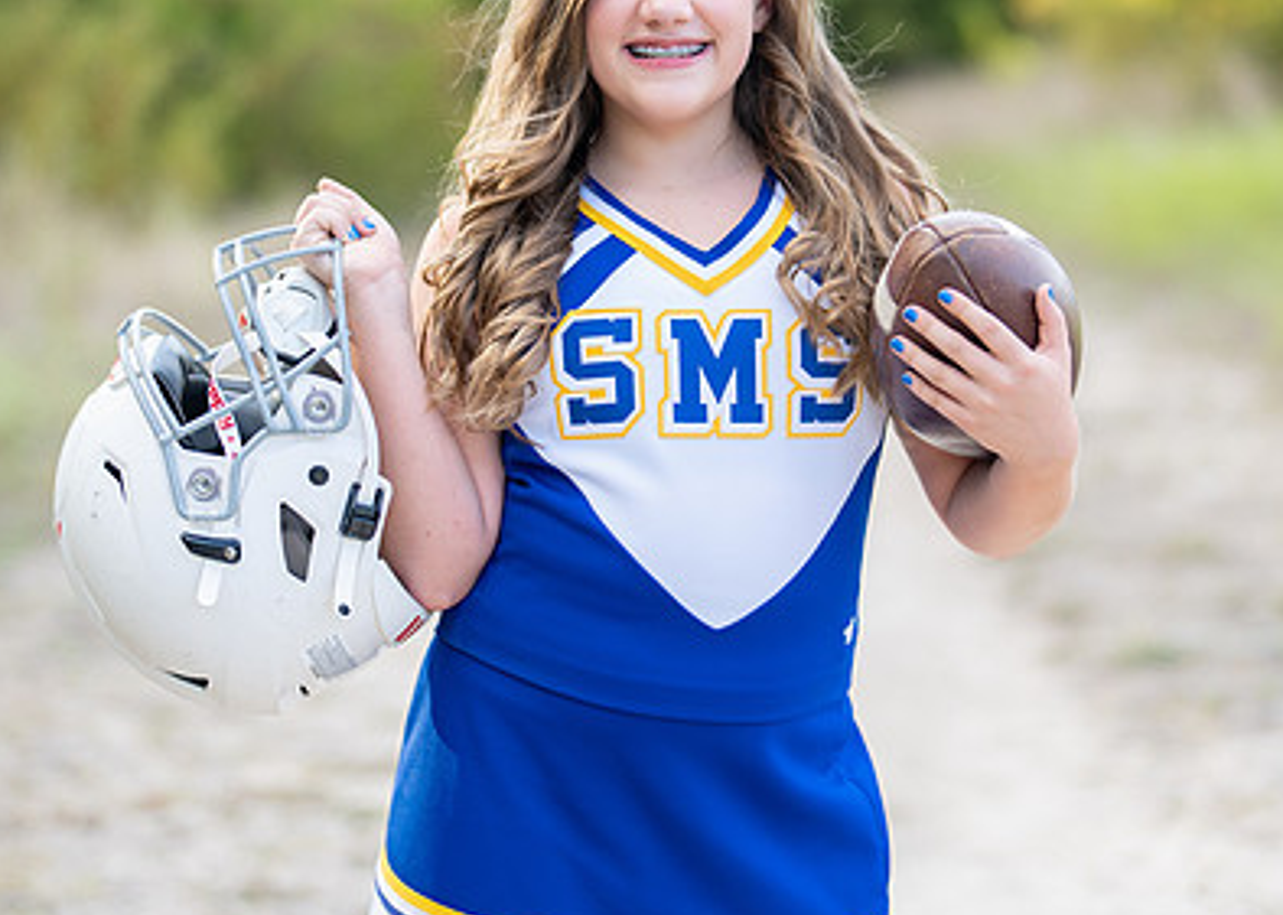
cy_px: 314
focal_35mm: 94
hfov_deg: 21.2
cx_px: 752
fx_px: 3423
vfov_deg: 15.2
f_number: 1.2
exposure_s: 1/1000
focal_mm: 50
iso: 100
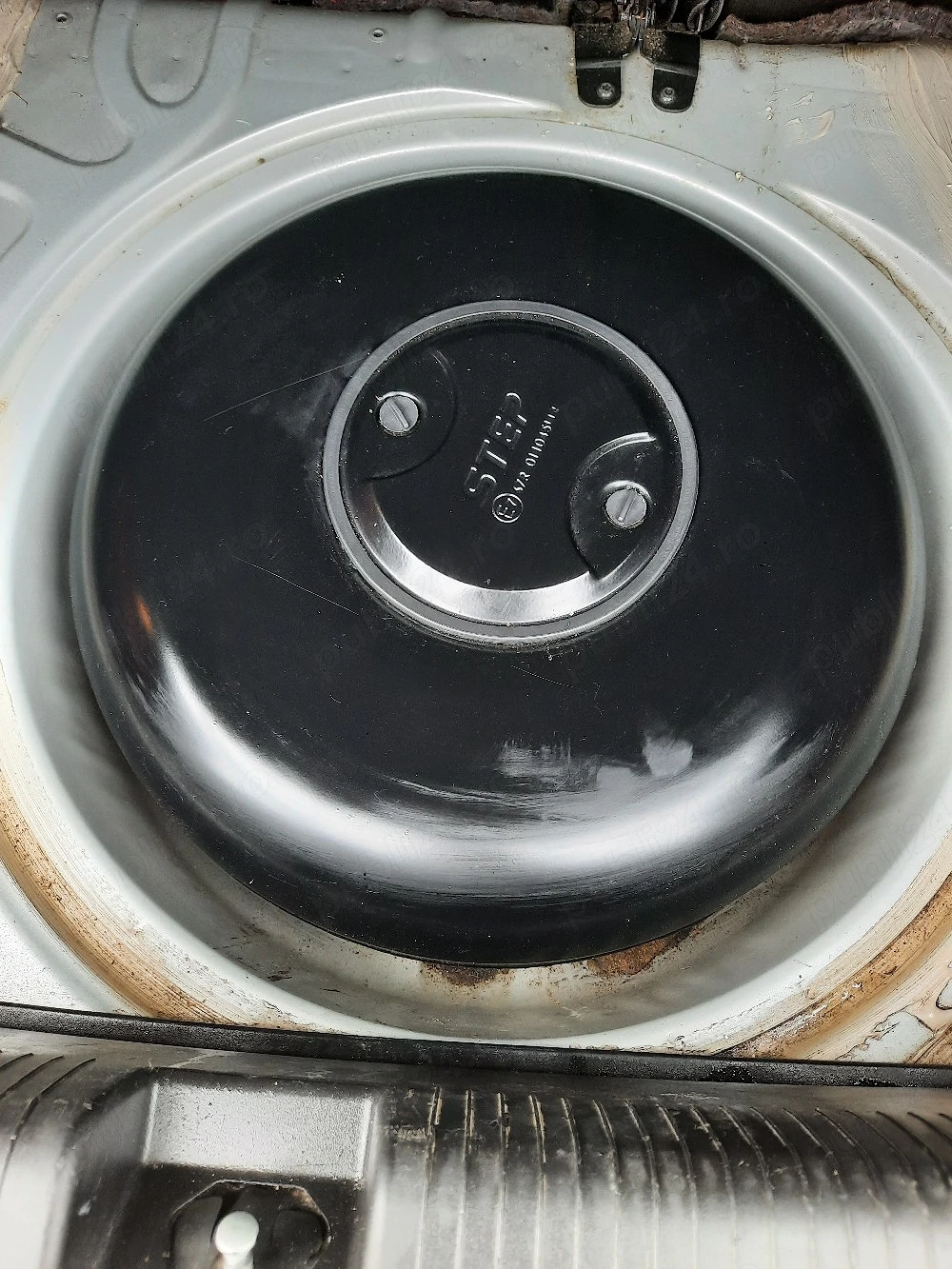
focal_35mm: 25
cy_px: 634
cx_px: 476
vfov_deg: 69.4
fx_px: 917
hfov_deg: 54.9
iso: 160
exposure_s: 1/50
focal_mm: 4.6
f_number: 2
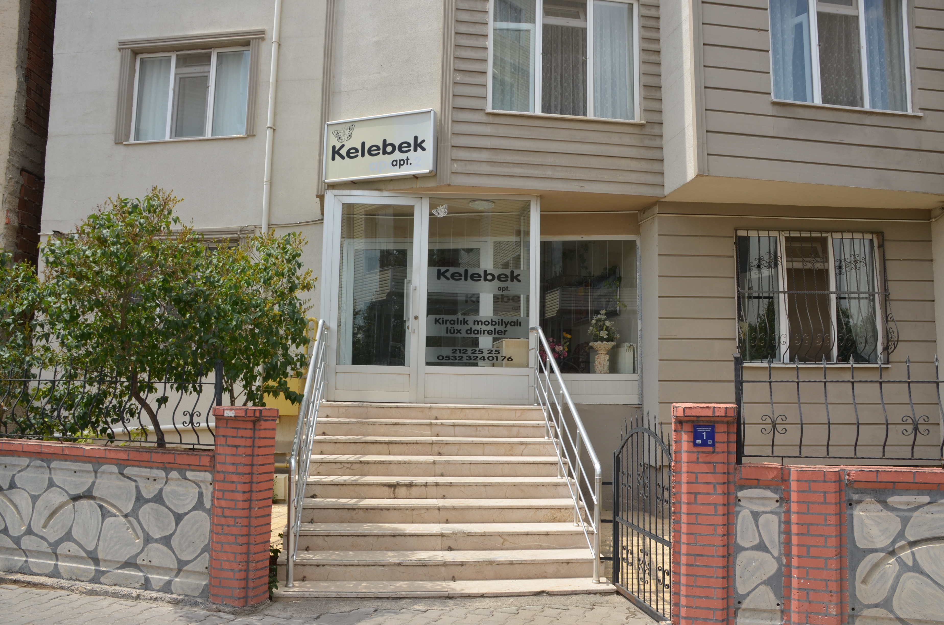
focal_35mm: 30
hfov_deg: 62.0
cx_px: 472
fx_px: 785
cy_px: 312
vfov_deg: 43.4
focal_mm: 20
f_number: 8
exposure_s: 1/250
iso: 160
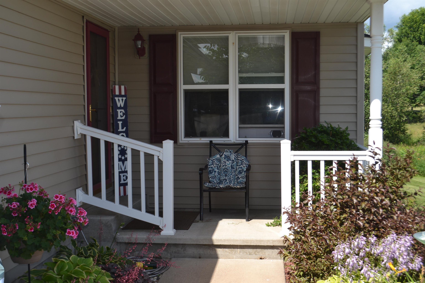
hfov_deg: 41.1
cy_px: 142
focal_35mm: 48
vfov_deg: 28.1
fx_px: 567
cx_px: 212
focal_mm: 32
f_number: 6.3
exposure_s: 1/200
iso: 100
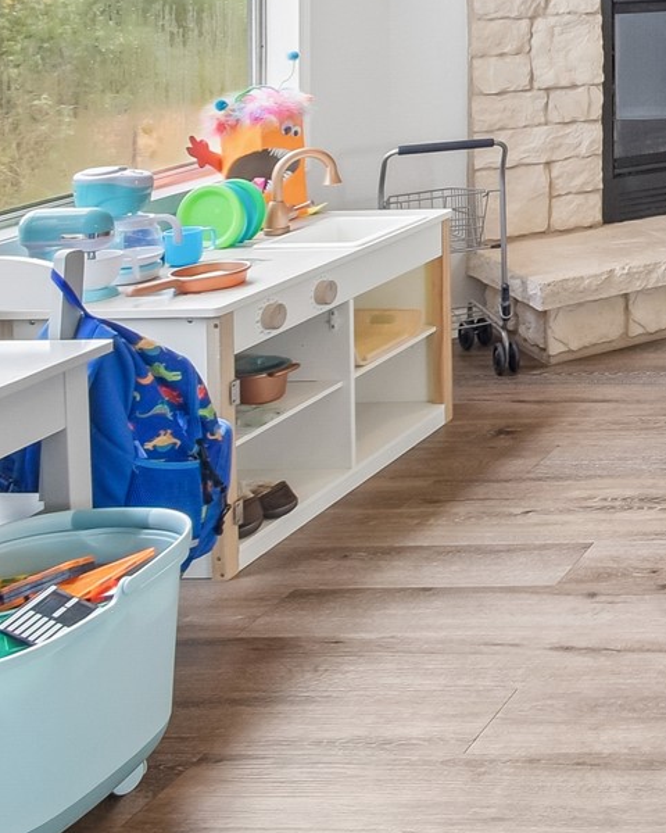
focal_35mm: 51
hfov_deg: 21.4
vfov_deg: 31.6
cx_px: 1150
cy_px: -125
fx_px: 1257
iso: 400
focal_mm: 10
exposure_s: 1/20
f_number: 8
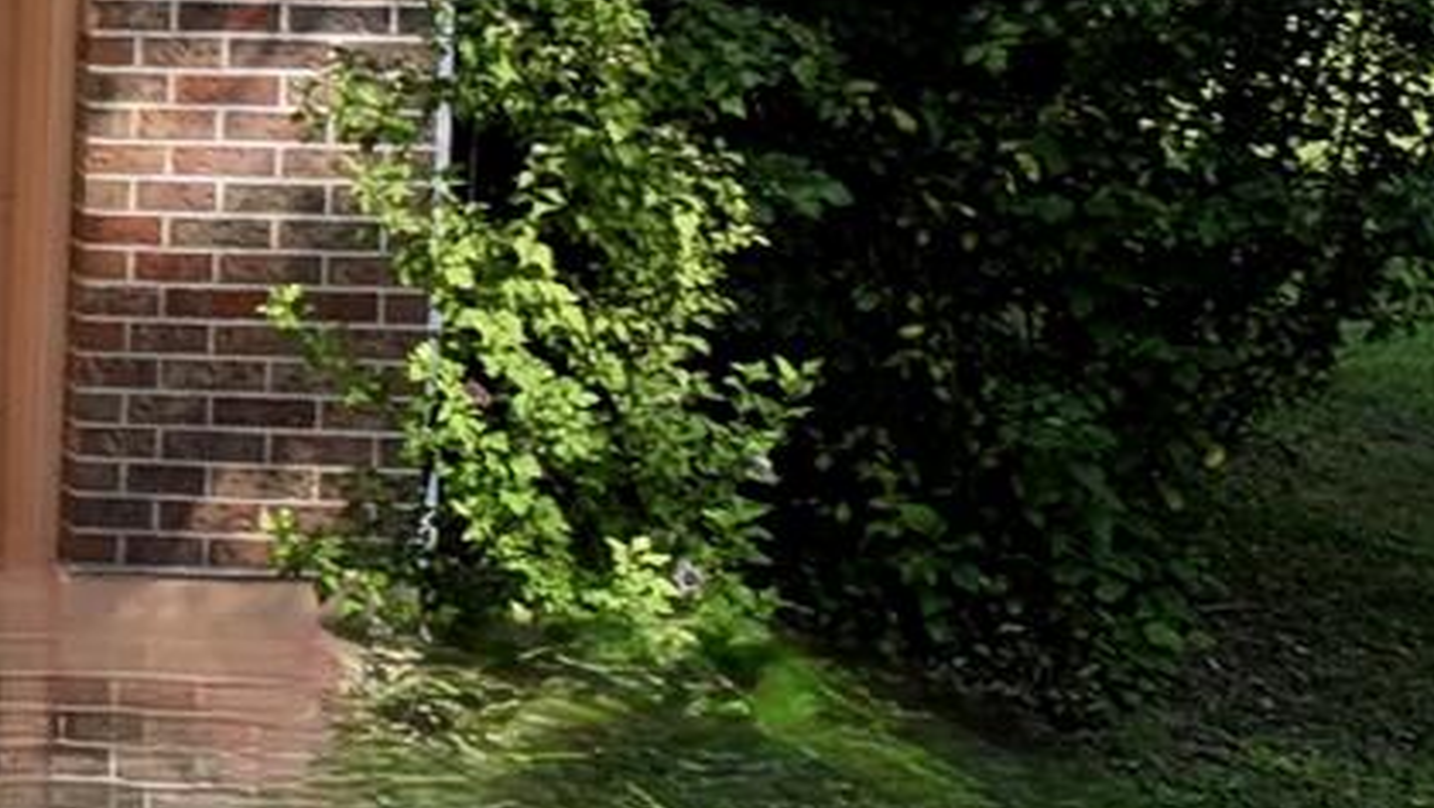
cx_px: -3251
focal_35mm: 187
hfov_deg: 8.8
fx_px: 7113
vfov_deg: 6.4
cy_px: -416
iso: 100
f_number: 2.8
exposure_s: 1/1250
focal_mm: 12.29
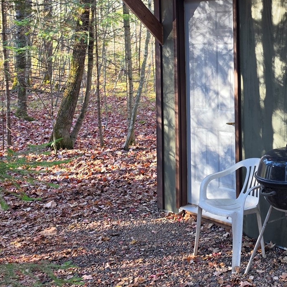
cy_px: 54
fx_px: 563
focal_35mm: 60
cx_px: 287
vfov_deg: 28.0
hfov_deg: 27.0
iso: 50
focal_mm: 6.5
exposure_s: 1/180
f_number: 1.4
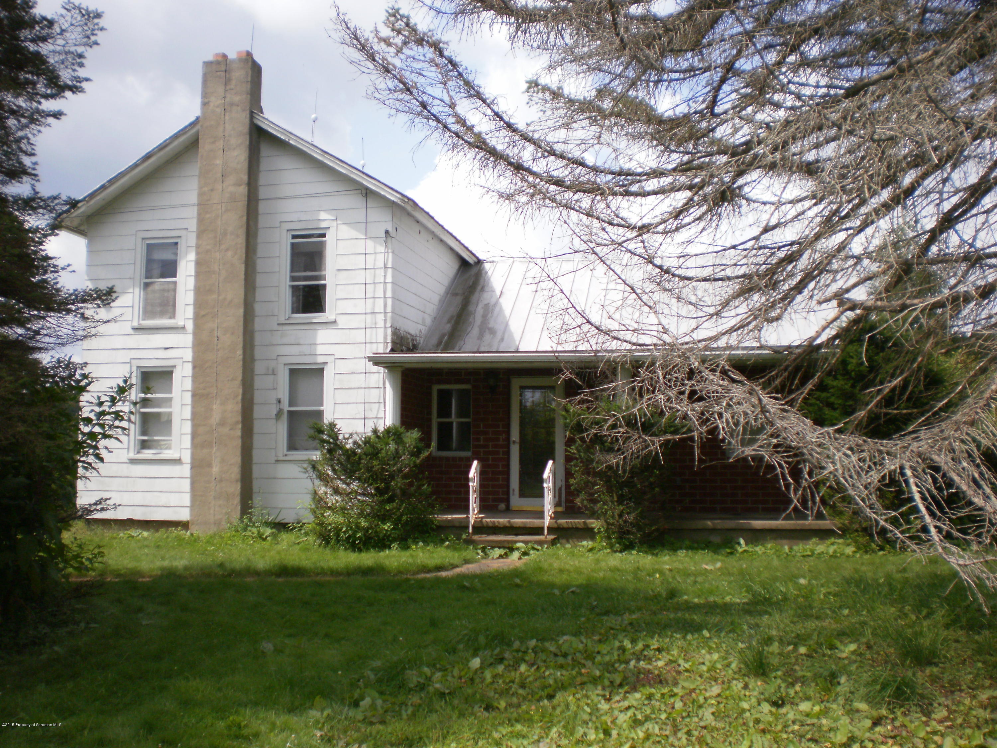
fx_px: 1037
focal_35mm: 36
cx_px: 498
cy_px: 374
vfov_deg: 39.7
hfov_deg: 51.4
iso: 100
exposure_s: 1/640
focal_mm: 6.3
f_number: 3.1
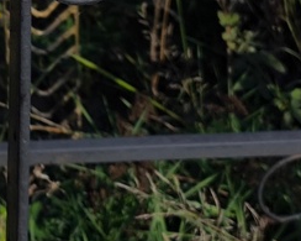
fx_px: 1425
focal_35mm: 160
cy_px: -109
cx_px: -141
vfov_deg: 9.4
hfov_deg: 11.6
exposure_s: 1/2595
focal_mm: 4.71
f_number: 1.7
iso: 50
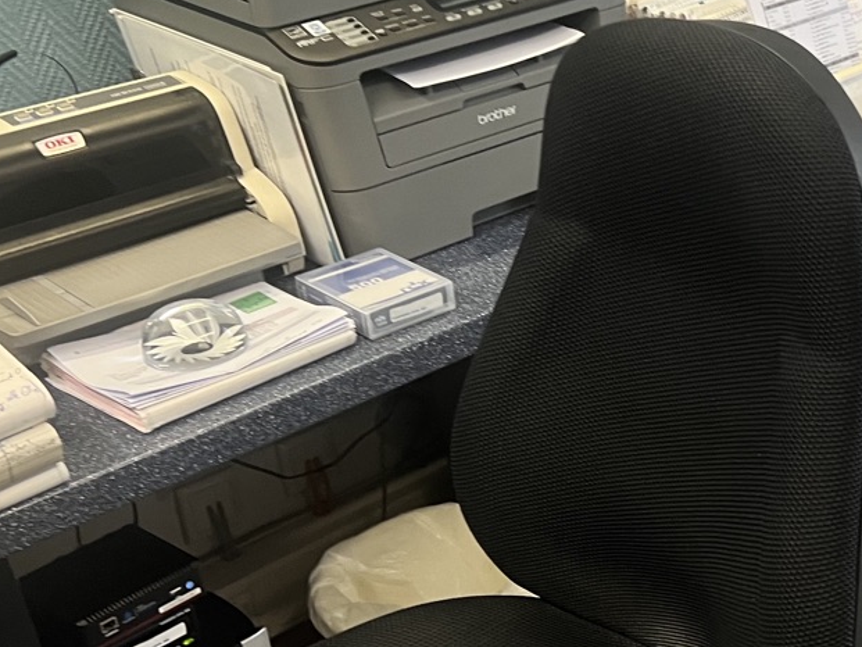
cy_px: 426
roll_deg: +0.8
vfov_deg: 21.9
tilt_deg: -29.8
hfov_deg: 26.7
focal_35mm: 67
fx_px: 1669
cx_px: 943
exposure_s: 1/50
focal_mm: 5.7
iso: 125
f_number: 1.5
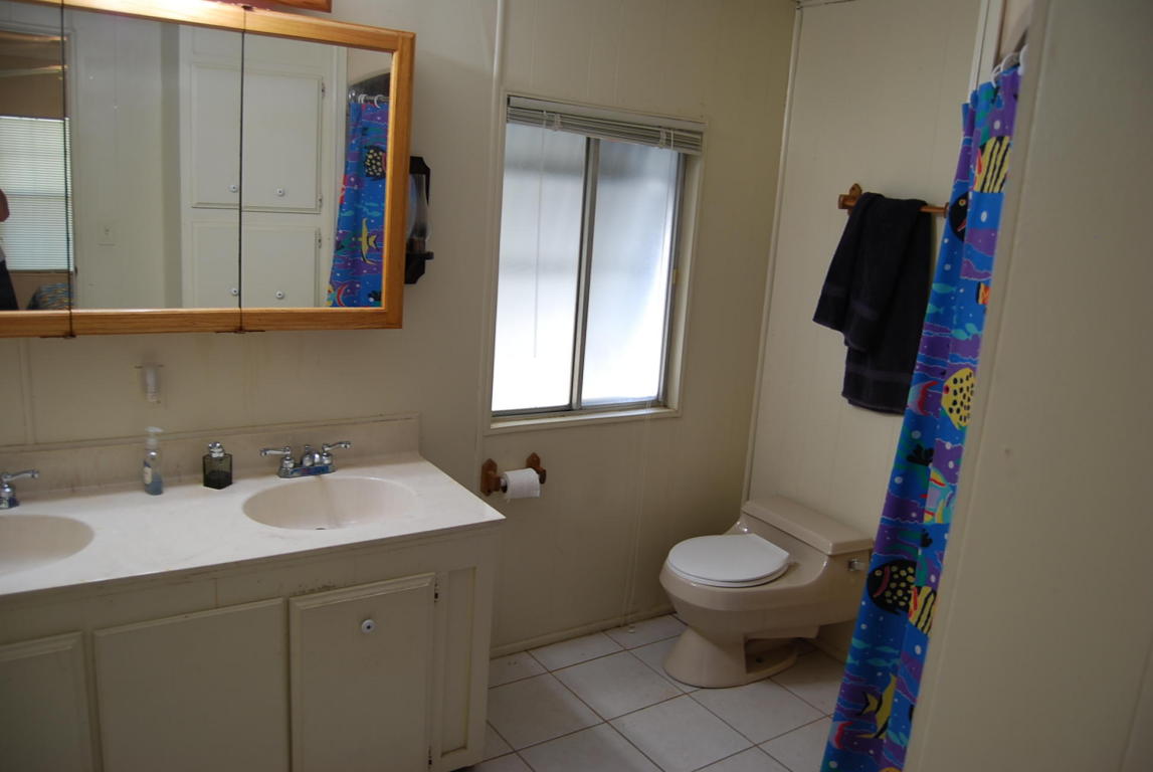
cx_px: 576
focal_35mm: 27
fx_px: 866
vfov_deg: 48.1
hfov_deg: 67.3
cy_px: 386
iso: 100
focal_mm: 18
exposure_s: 1/10
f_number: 3.5
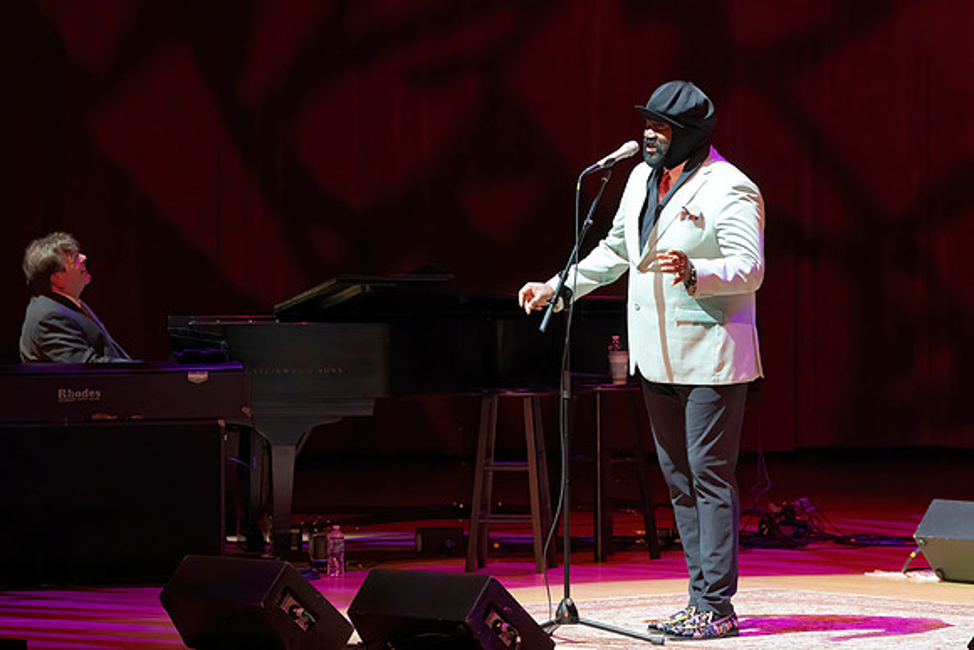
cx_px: 524
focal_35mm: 201
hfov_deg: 10.2
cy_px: 273
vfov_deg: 6.8
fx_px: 5435
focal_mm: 162
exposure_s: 1/320
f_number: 5.6
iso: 5000
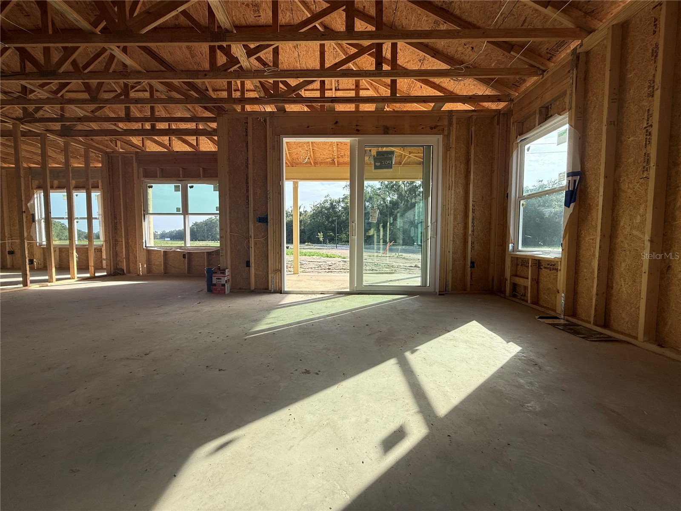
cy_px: 256
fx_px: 275
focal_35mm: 14
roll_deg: -0.1
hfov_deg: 102.1
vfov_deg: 85.7
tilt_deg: -2.7
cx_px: 340
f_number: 2.2
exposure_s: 1/734
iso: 64
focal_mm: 2.22
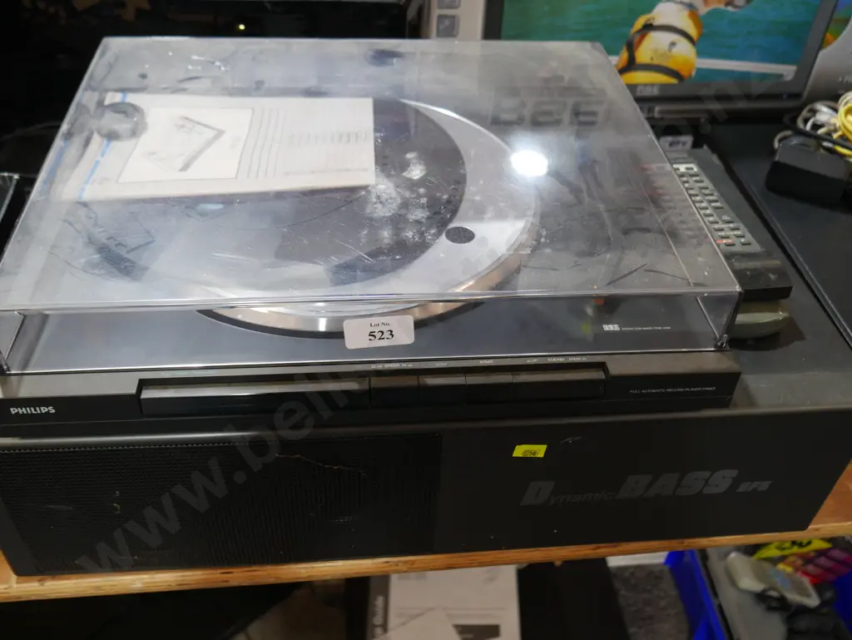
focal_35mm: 32
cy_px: 320
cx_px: 426
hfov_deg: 56.8
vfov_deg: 44.2
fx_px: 788
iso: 500
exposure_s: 1/60
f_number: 3.6
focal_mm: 16
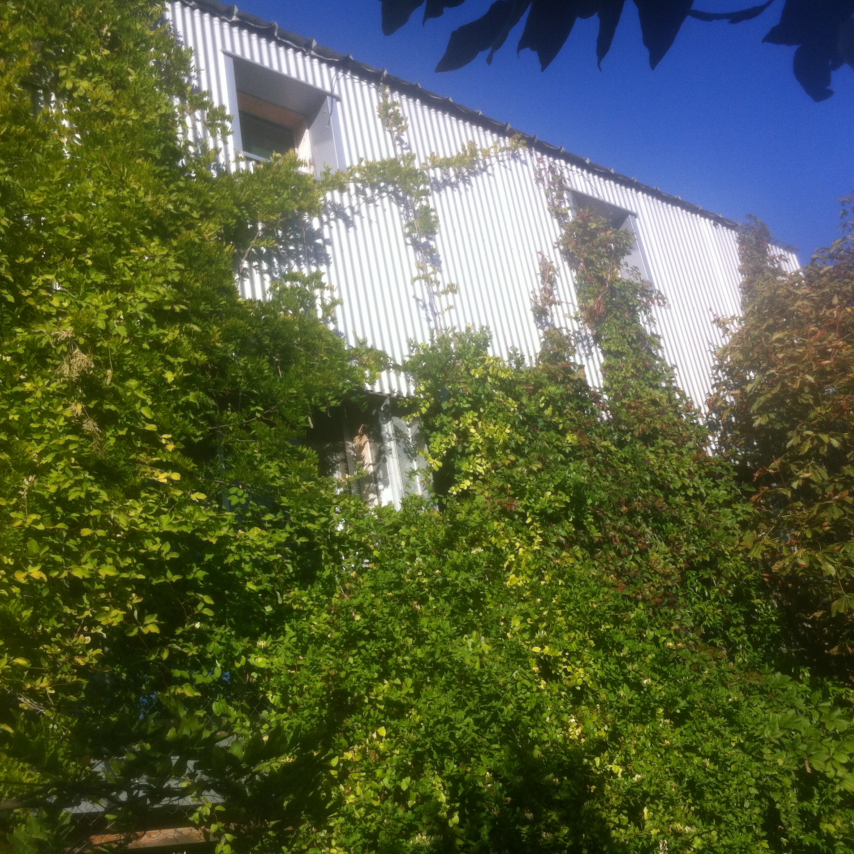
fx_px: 1172
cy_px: 423
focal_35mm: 42
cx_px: 431
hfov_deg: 40.0
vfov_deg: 40.0
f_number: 2.8
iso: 80
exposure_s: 1/943
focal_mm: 3.85
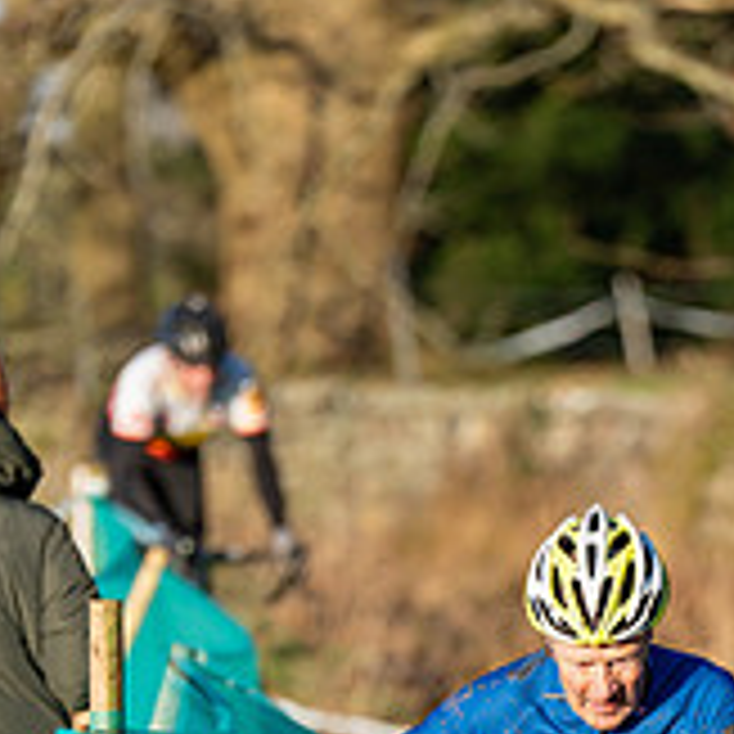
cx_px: 630
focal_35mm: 468
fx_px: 11227
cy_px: 991
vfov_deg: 3.7
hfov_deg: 3.7
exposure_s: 1/1000
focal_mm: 200
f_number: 3.5
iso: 250
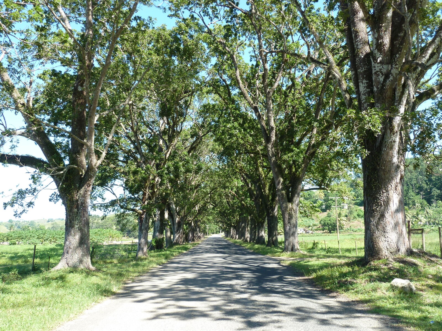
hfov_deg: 52.6
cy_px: 166
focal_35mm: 35
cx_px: 221
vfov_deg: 40.7
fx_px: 447
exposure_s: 1/125
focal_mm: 5.7
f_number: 4
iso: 80
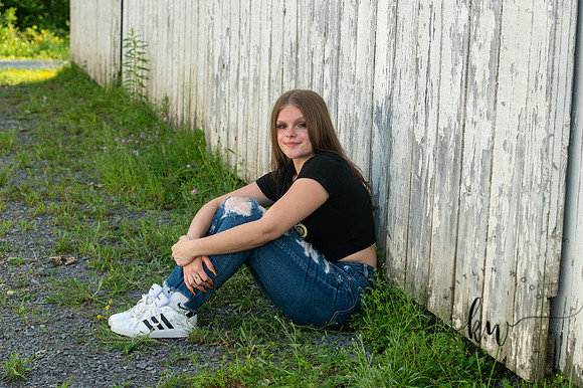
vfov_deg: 17.5
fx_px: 1262
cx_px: 292
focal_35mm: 78
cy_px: 194
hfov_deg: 26.0
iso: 400
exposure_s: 1/250
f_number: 6.3
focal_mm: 78
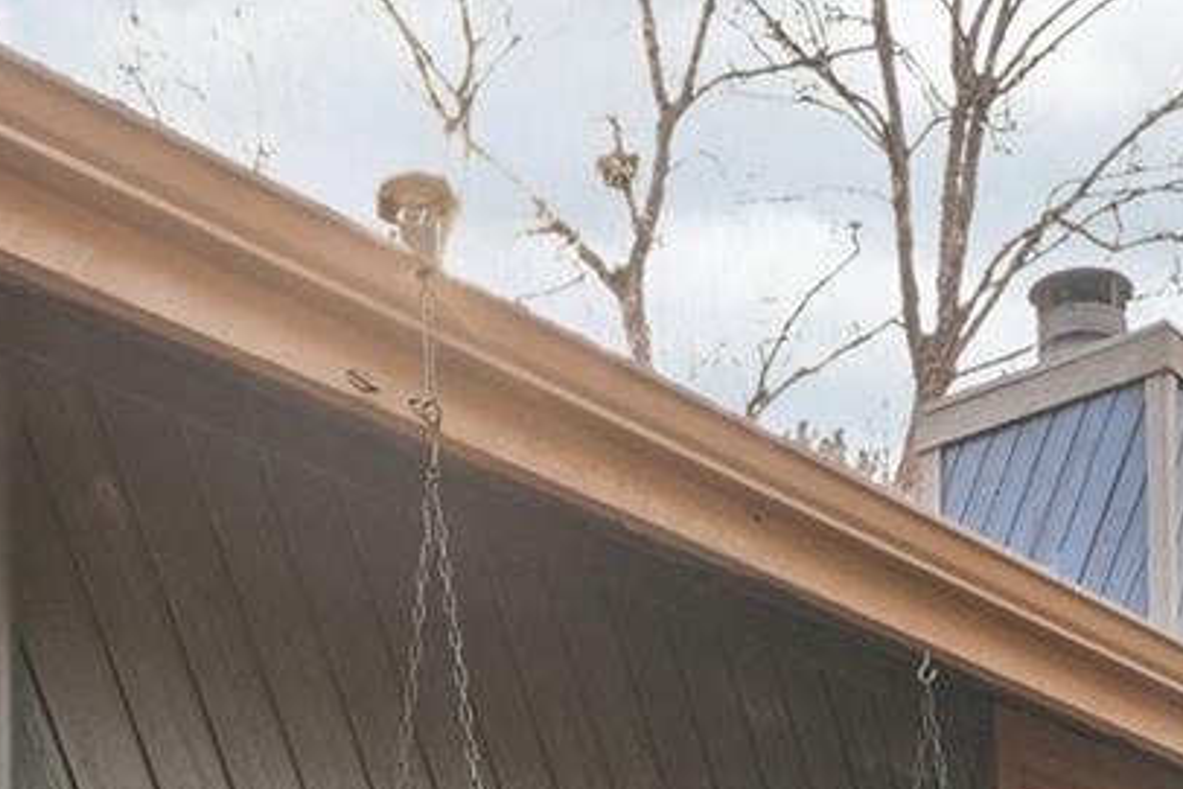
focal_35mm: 65
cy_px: 1243
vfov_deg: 18.2
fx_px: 2136
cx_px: 699
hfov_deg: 30.9
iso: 100
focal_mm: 11
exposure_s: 1/30
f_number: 8
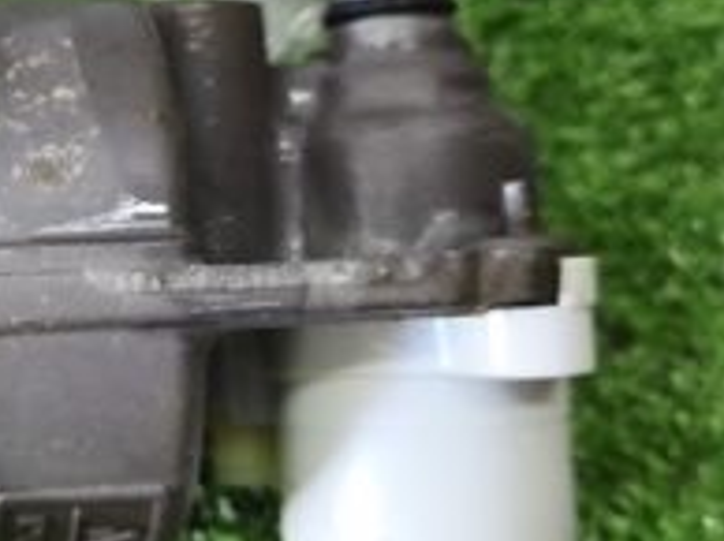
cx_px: -168
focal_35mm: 76
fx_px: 1588
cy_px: 187
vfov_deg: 19.3
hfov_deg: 23.3
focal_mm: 5.35
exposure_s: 1/43.3
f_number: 1.7
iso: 320
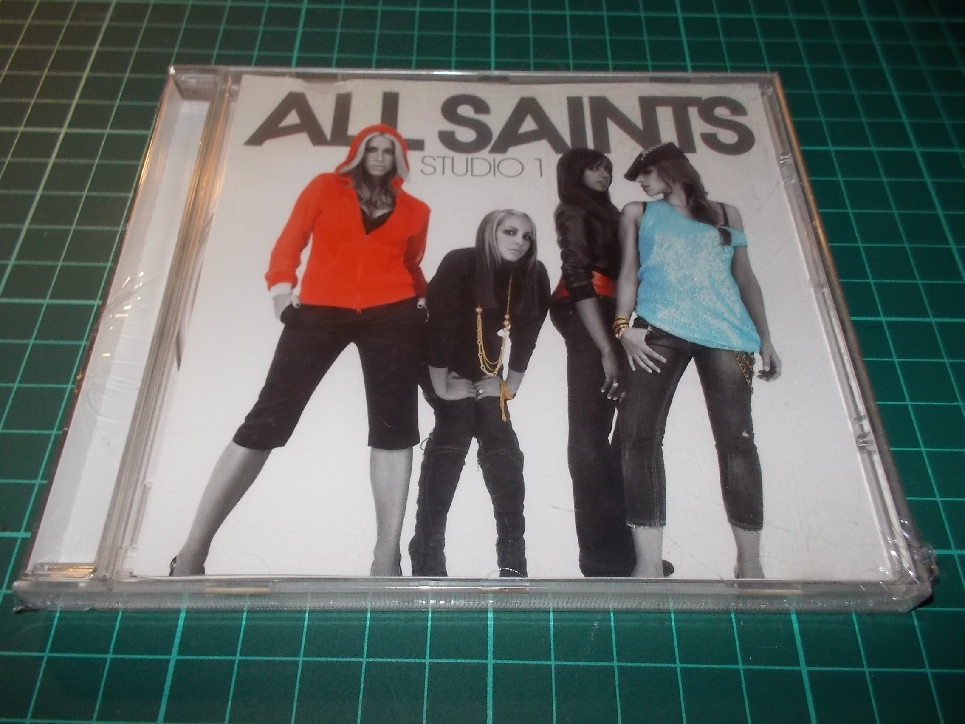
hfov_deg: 61.7
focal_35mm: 29
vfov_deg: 48.2
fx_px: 808
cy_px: 362
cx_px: 482
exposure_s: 1/30
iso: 200
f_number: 3.3
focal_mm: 4.1
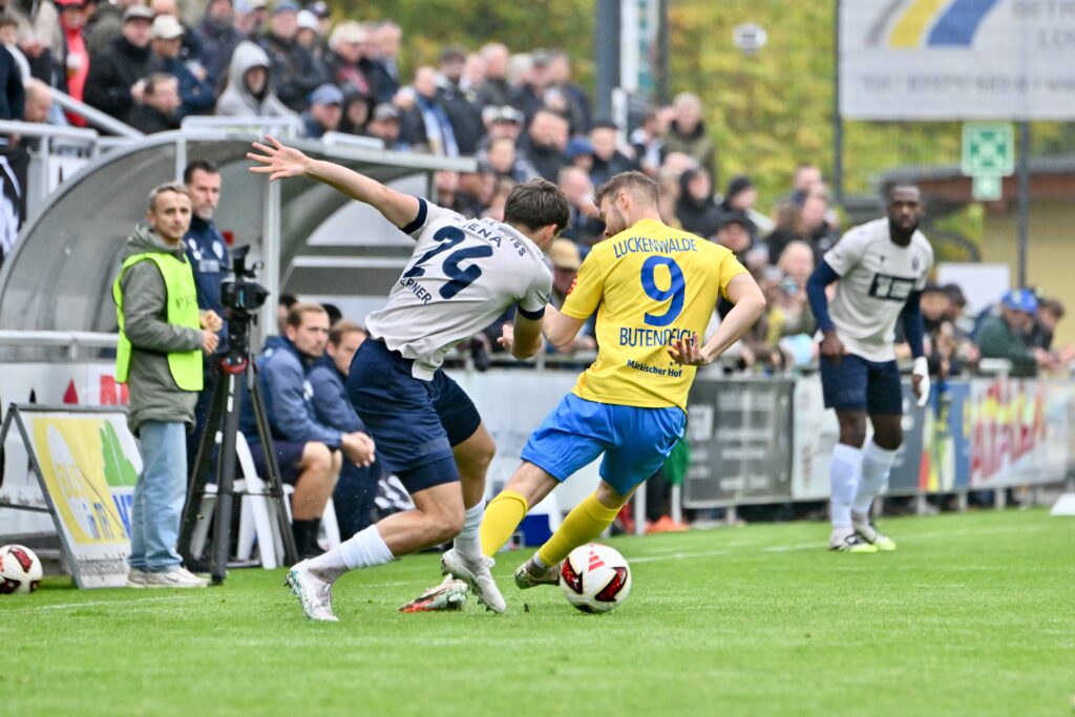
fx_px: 11945
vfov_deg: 3.4
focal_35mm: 400
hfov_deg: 5.2
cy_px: 358
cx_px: 538
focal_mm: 400
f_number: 5.6
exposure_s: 1/1600
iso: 3200
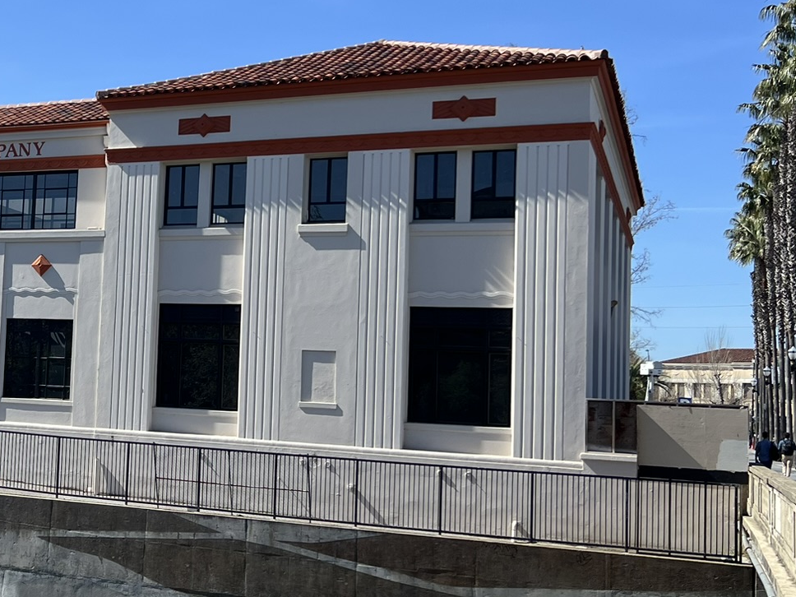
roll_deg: -2.9
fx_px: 1265
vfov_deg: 26.6
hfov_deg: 31.9
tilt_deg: +3.9
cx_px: -21
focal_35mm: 55
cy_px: 285
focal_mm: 5.7
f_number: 1.5
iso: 50
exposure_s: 1/3831
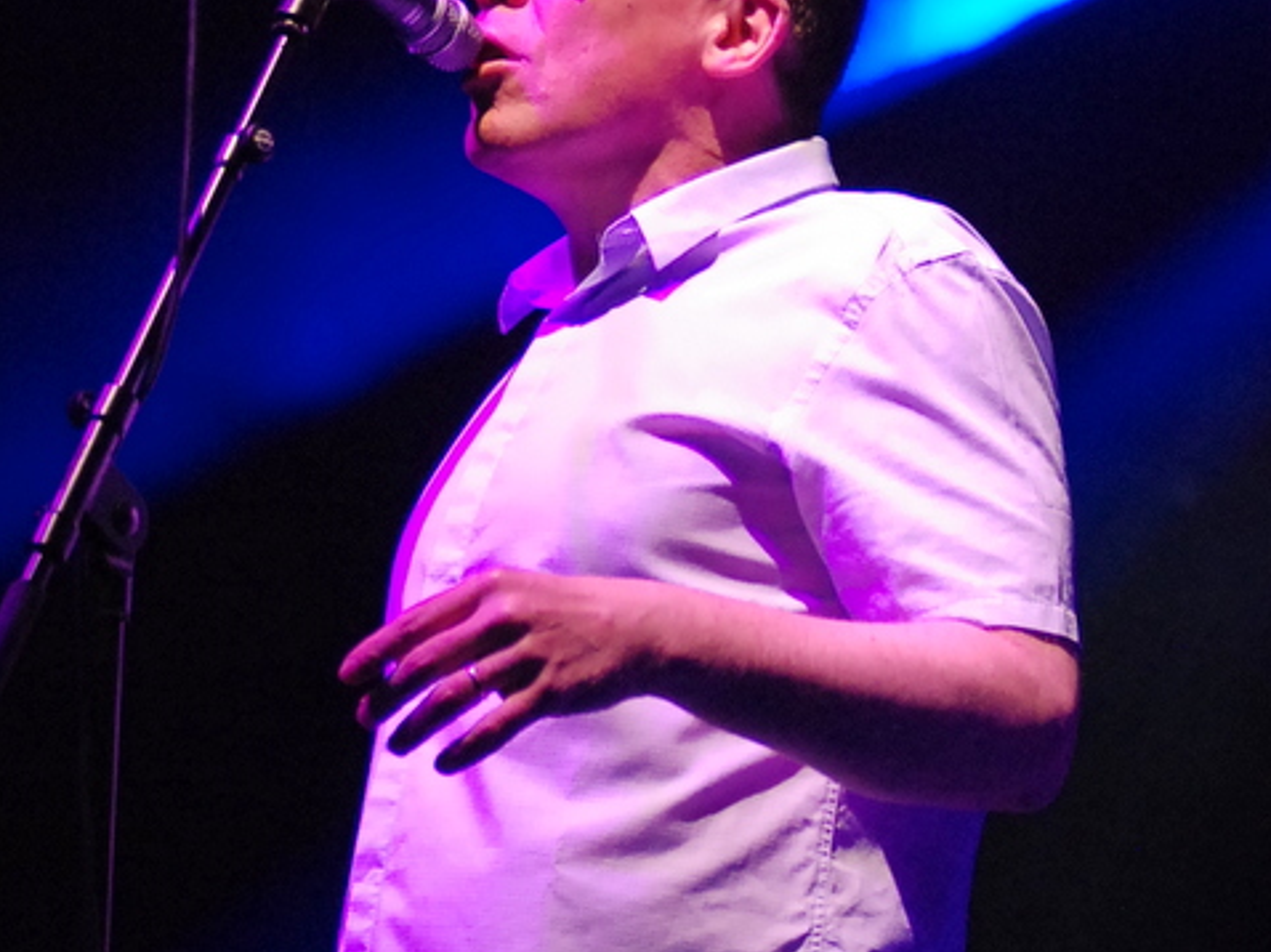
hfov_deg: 9.6
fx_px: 7587
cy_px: 659
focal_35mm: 207
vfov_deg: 7.2
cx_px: 638
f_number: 2.8
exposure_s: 1/640
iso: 1600
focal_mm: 95
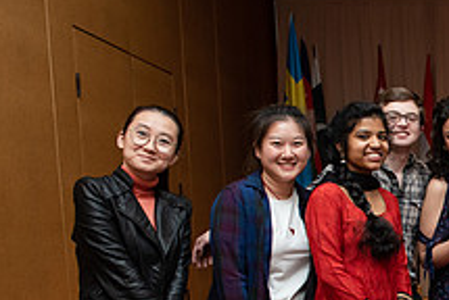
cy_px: 309
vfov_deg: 18.9
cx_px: 547
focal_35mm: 70
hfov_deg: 25.6
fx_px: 874
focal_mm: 26
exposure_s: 1/160
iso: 1600
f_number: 5
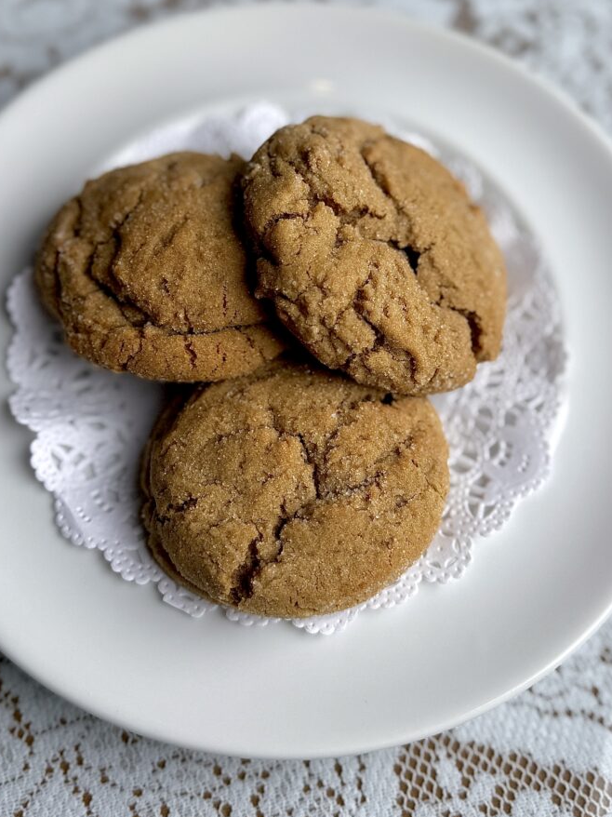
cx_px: 301
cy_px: 384
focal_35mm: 28
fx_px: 660
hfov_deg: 49.7
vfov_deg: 63.4
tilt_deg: -67.2
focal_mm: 6.76
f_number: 1.78
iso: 80
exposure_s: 1/772
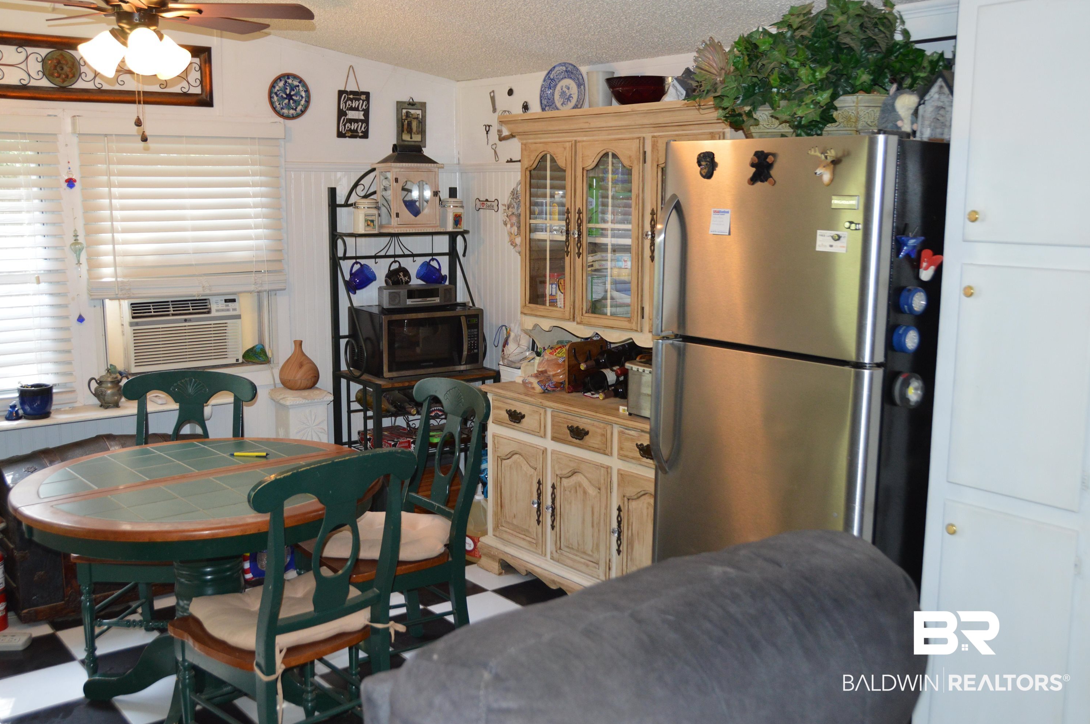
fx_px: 1028
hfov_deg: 55.8
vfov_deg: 38.8
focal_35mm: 34
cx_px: 535
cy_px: 360
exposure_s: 1/60
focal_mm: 22
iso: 1000
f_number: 3.8
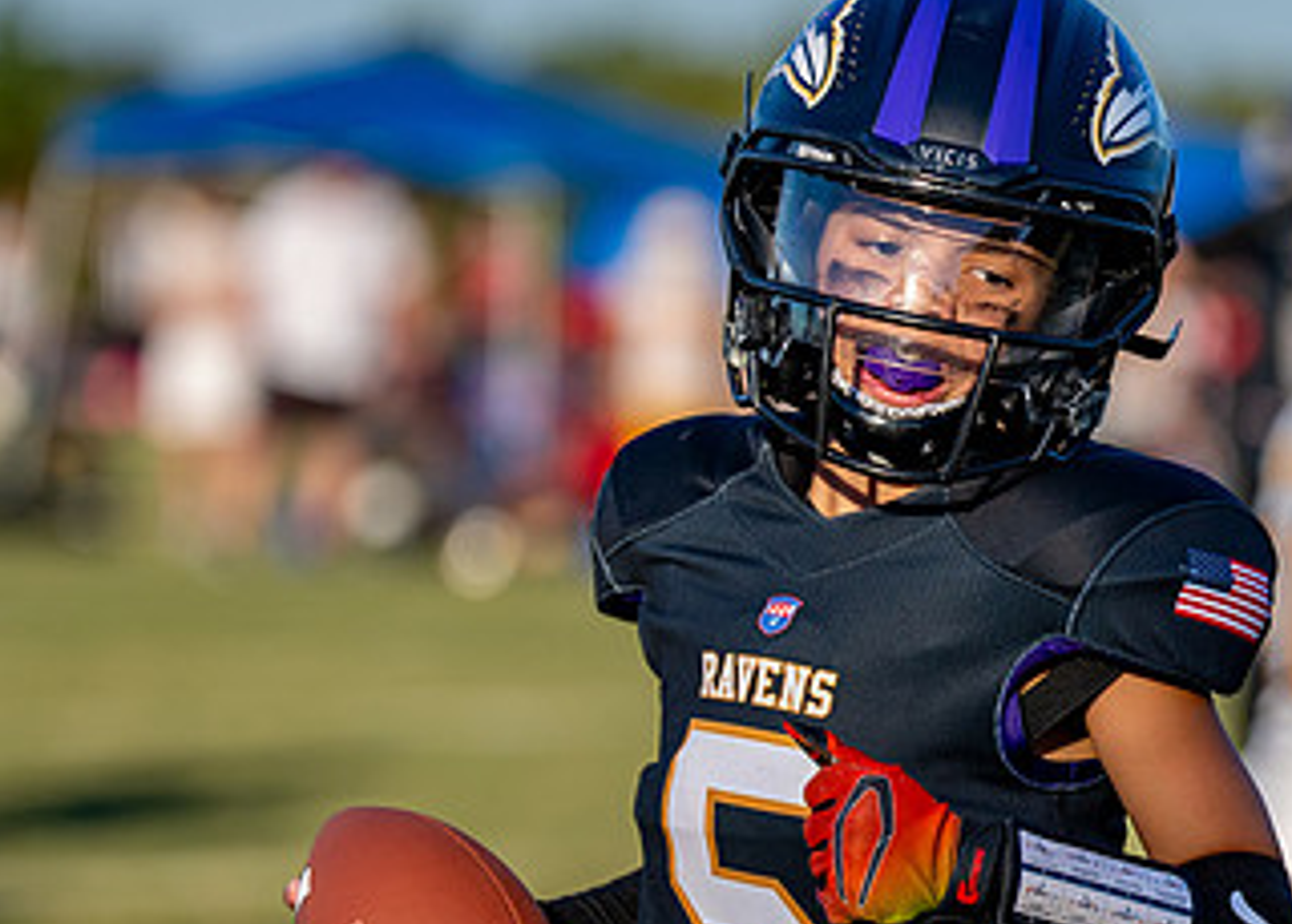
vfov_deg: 3.8
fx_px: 14099
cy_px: 736
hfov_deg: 5.2
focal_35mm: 384
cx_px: 1071
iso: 160
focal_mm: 148
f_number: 2.8
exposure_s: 1/2500
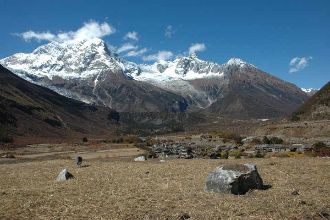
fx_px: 247
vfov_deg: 47.9
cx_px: 165
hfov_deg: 67.4
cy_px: 110
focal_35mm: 27
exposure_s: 1/400
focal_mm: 18
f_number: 10
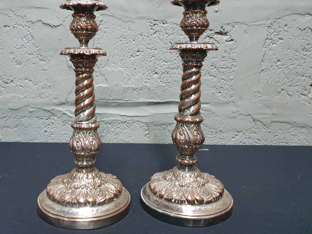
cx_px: 129
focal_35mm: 31
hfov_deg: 58.0
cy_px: 102
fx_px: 279
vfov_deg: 45.3
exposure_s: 1/50
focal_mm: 4.32
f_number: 1.5
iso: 640
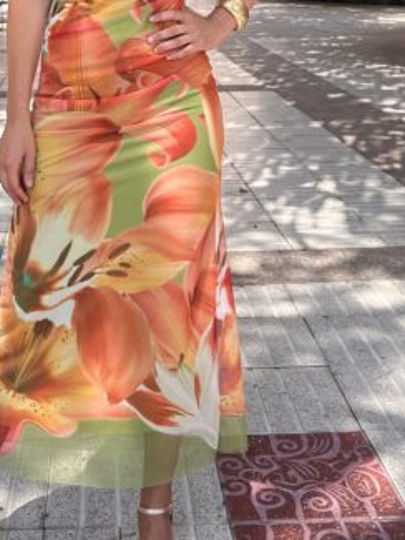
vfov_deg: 28.5
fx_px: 998
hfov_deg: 22.8
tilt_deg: -2.6
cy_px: 10
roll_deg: +1.1
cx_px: 121
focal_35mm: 64
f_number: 1.5
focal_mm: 5.7
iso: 50
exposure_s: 1/709
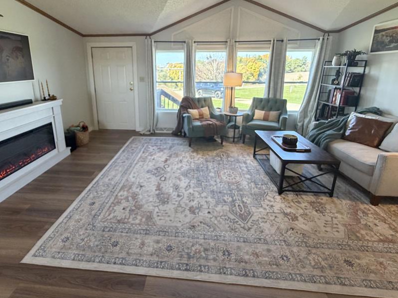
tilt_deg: -14.7
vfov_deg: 70.9
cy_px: 119
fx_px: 207
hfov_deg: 87.4
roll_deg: +0.8
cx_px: 176
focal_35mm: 18
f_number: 2.2
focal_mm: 2.22
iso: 320
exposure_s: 1/120
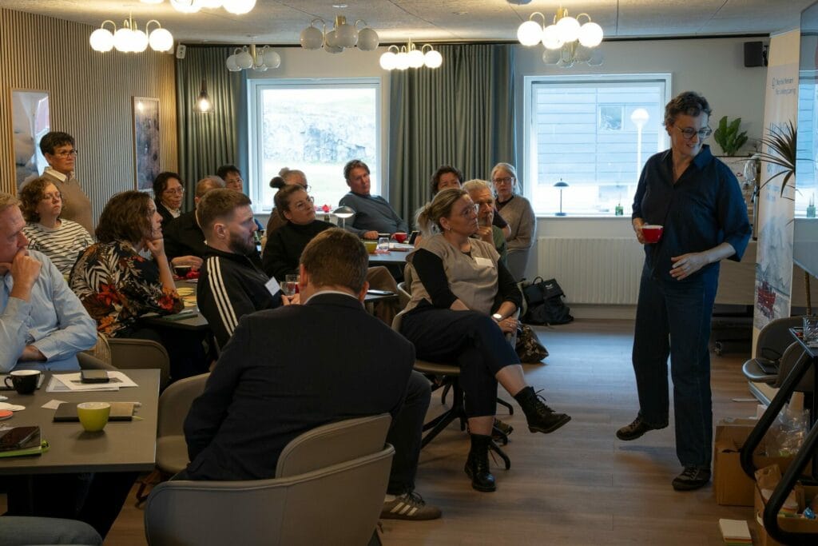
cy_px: 273
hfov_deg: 36.5
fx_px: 1240
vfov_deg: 24.8
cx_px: 398
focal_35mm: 55
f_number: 5.6
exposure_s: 1/250
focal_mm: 35
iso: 6400
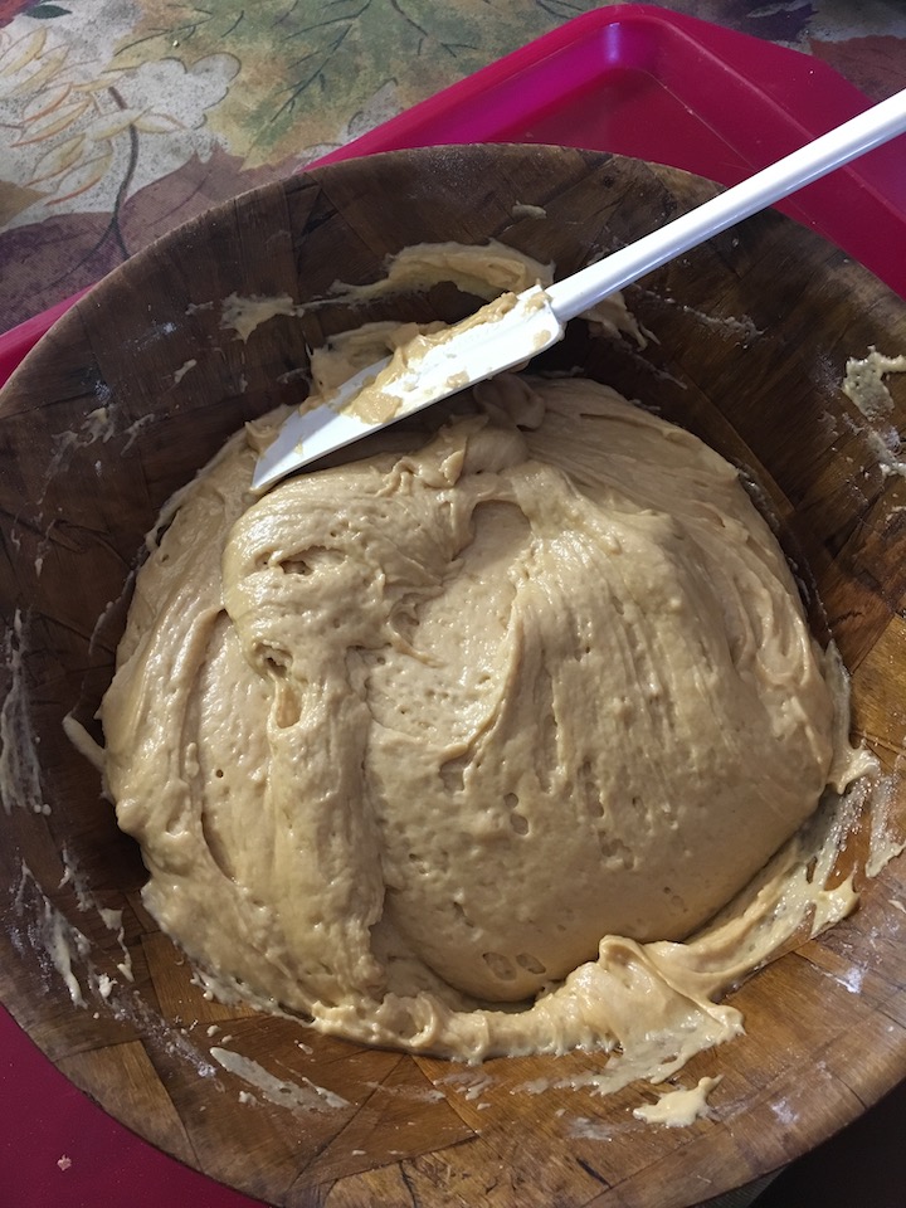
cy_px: 604
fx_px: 1012
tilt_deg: -67.7
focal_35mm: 29
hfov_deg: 48.2
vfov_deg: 61.7
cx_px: 453
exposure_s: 1/17
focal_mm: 4.15
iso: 200
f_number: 2.2
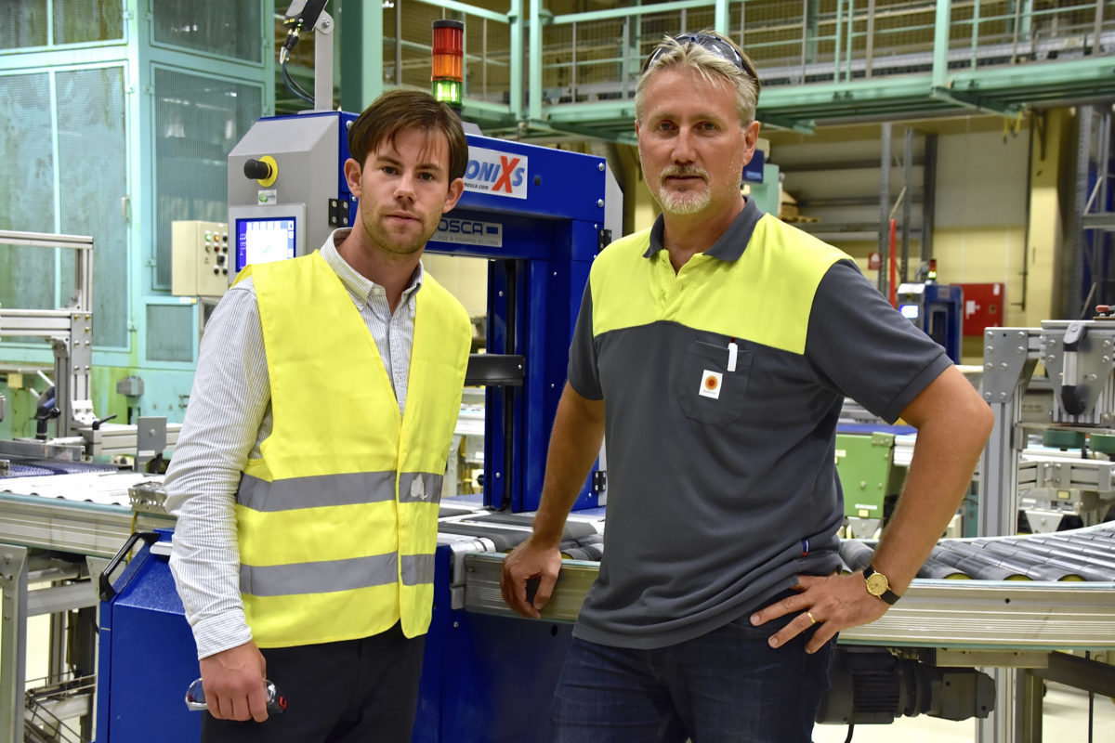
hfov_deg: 37.9
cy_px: 372
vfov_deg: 25.8
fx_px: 1626
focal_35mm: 52
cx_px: 558
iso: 1400
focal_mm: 35
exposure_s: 1/60
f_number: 5.6
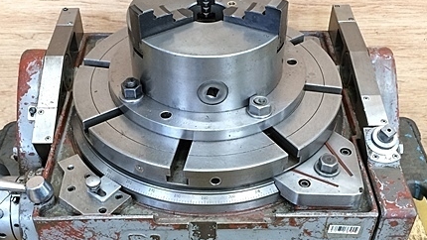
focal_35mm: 47
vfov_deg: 25.4
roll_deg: +0.8
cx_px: 207
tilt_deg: -42.7
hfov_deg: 43.7
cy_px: 145
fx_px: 532
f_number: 2.2
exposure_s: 1/30
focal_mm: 4.15
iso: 160
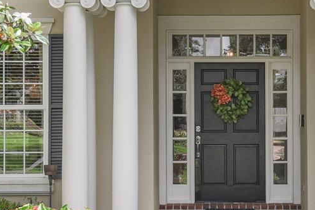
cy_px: 88
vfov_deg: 18.9
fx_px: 630
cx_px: 235
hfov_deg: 27.7
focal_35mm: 72
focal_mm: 35
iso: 250
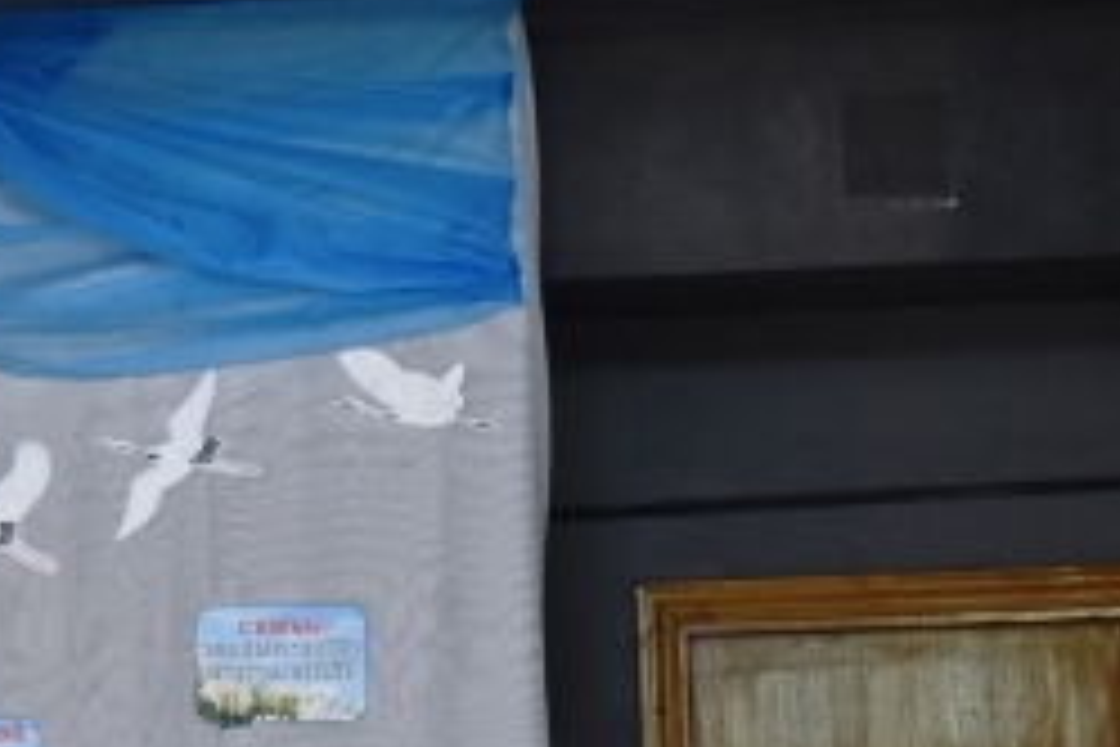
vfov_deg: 7.4
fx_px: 5693
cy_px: 911
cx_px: -355
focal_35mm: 183
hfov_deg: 11.0
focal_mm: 38
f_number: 4.8
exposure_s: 1/60
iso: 720
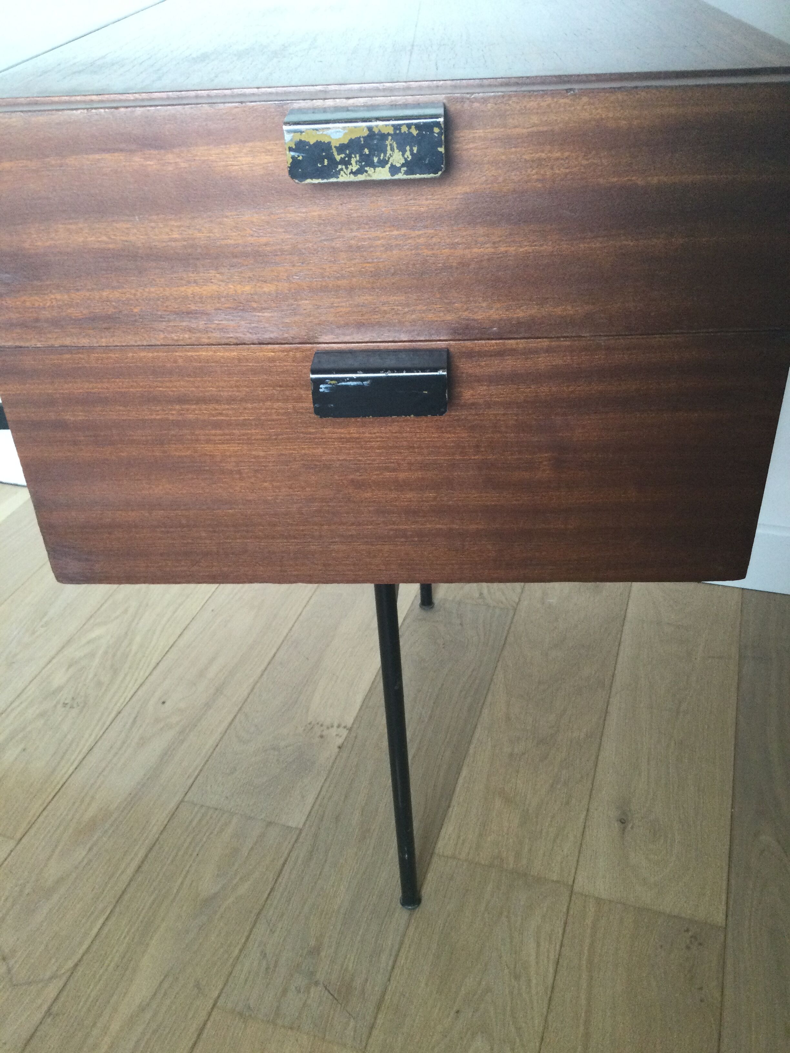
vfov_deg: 58.4
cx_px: 395
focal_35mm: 31
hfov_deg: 45.4
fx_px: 943
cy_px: 526
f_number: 2.4
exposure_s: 1/33
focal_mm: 3.3
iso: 160
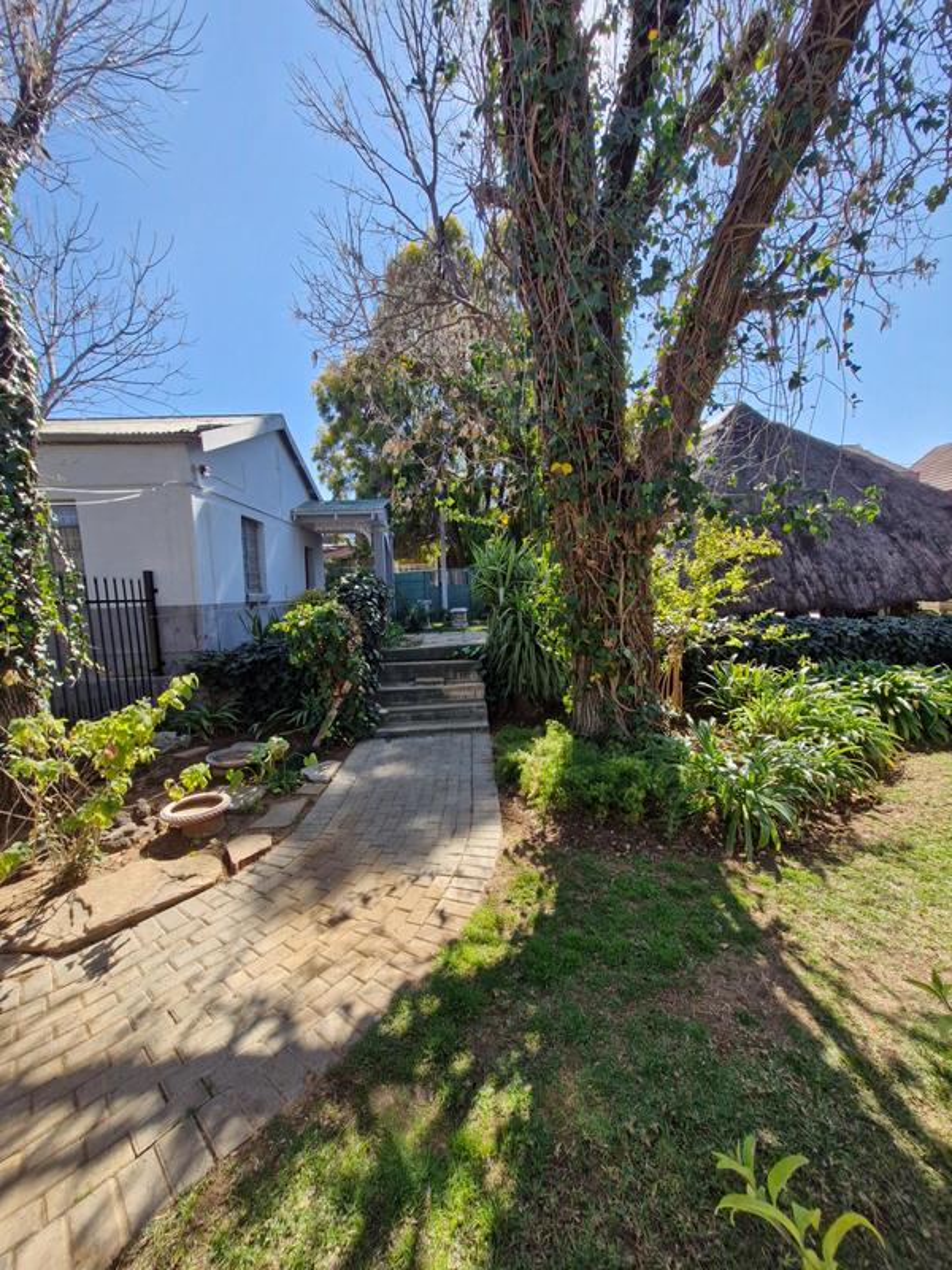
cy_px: 635
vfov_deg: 106.2
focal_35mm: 13
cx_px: 476
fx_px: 477
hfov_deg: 89.9
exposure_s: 1/814
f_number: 2.2
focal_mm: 1.74
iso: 50
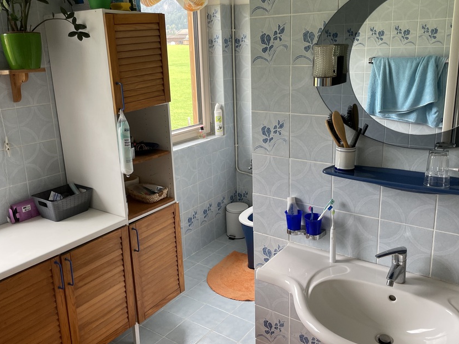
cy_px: 156
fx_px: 424
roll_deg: +1.9
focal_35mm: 32
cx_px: 236
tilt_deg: -15.3
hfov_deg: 56.8
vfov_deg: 44.1
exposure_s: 1/121
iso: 100
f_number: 1.6
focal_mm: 4.2
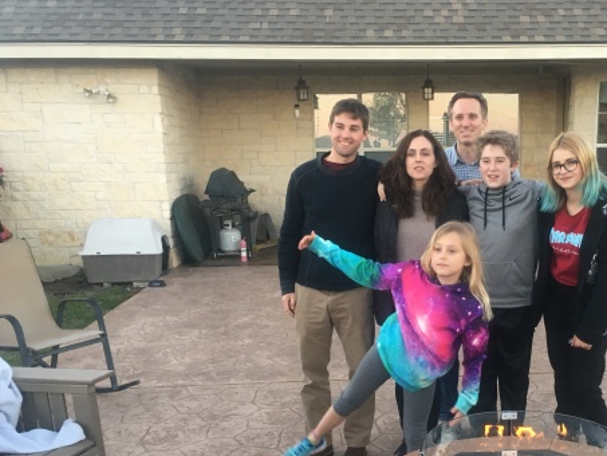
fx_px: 719
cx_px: 414
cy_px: 307
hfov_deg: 45.0
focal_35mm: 41
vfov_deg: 34.8
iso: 32
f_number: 2.2
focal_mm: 4.15
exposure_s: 1/30
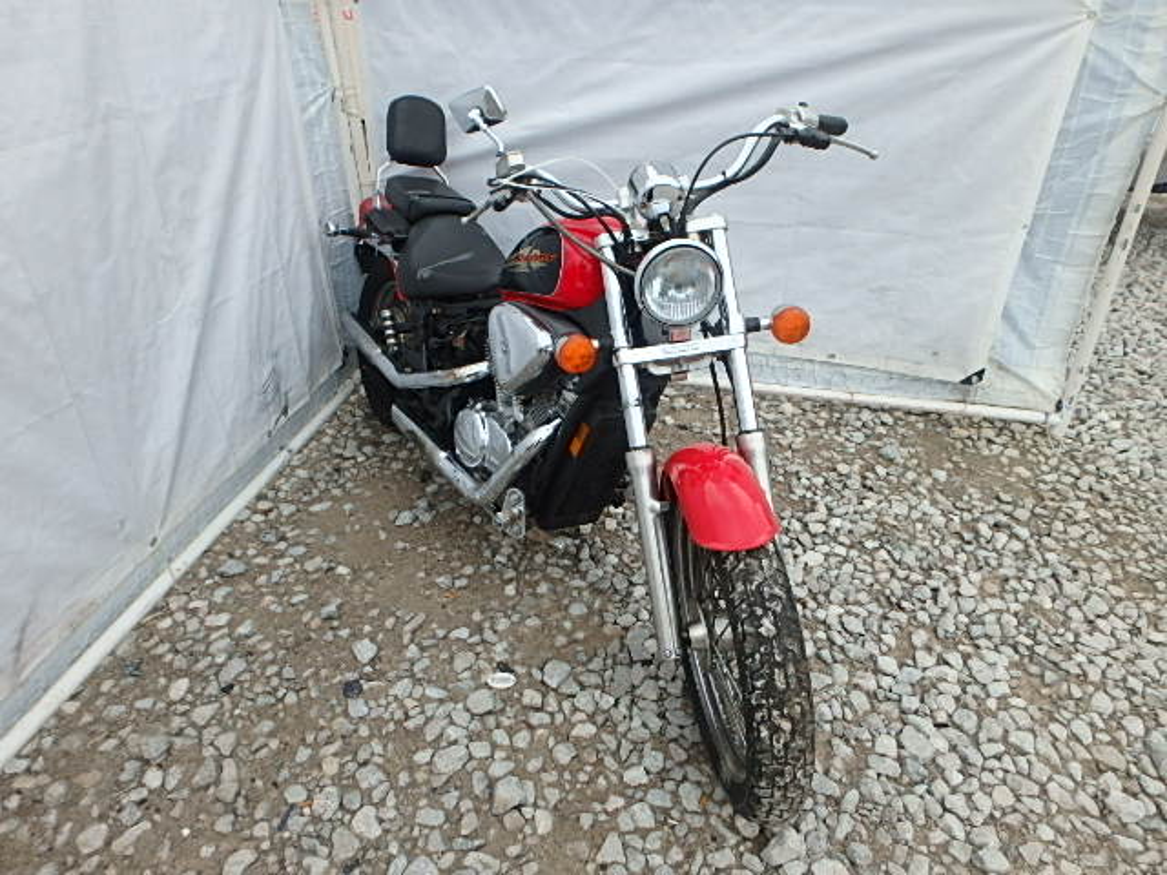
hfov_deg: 79.0
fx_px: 708
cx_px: 584
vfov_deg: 63.4
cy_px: 438
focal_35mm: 21
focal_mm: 3.7
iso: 125
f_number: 3.5
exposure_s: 1/160
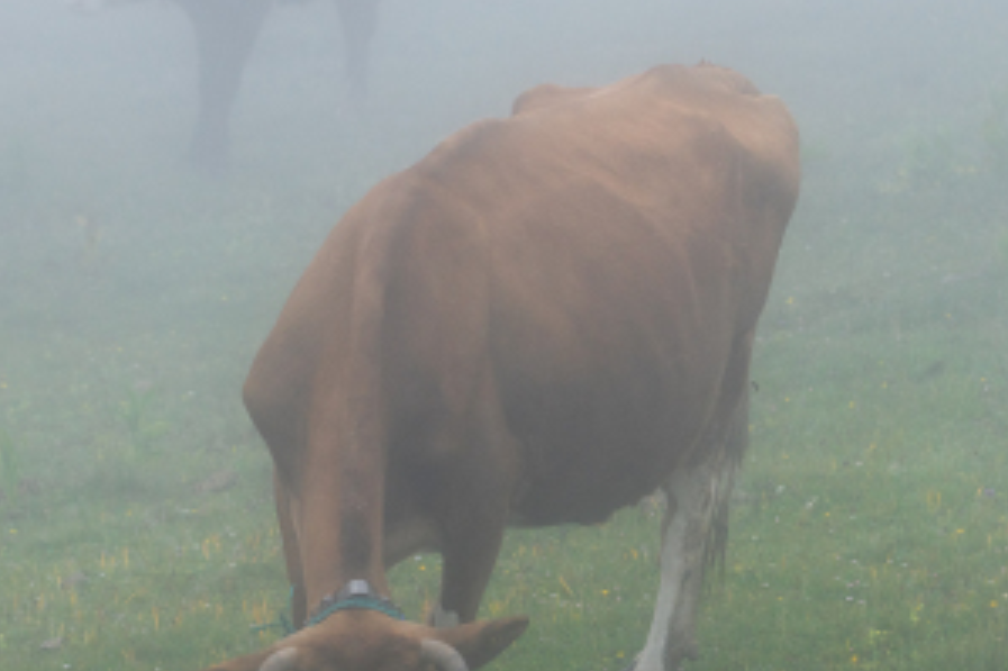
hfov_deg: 13.6
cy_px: 300
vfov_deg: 9.1
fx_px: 4198
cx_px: 239
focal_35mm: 150
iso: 160
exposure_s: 1/1250
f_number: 3.2
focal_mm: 70
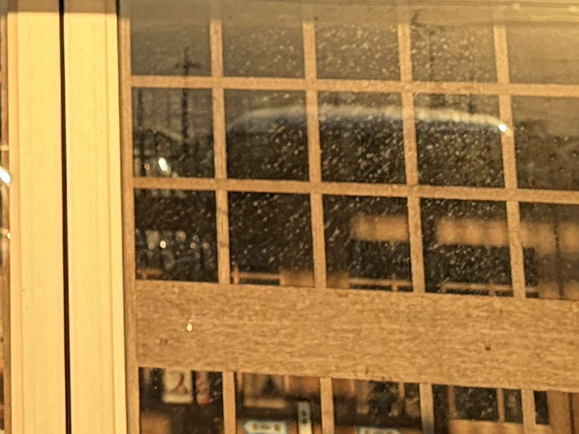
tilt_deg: +18.6
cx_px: -226
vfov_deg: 8.6
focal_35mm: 149
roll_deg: -3.7
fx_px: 2493
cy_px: -758
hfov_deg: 12.7
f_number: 1.6
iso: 50
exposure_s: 1/1626
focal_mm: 5.96
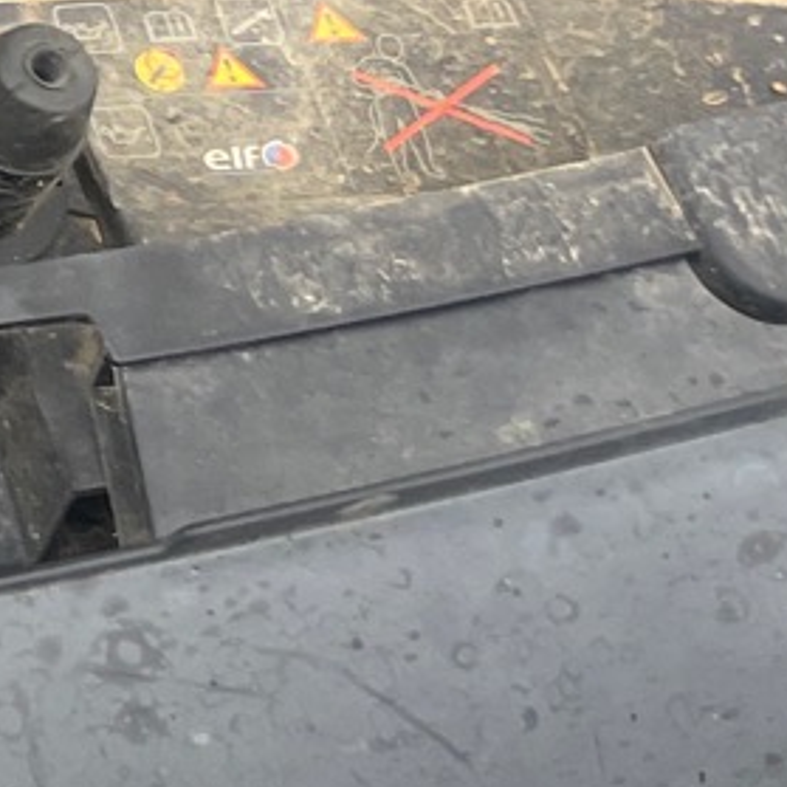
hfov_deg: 9.6
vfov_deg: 11.2
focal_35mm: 148
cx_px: -1419
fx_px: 3807
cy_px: -496
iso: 80
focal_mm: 4.2
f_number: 1.6
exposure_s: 1/121
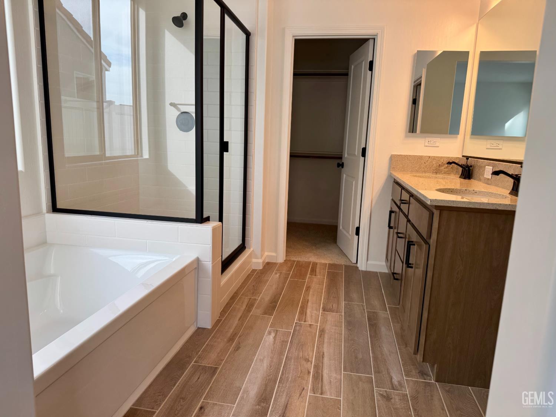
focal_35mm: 24
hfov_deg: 71.6
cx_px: 278
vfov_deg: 56.8
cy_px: 208
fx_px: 385
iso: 50
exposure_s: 1/135
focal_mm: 6.76
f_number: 1.78
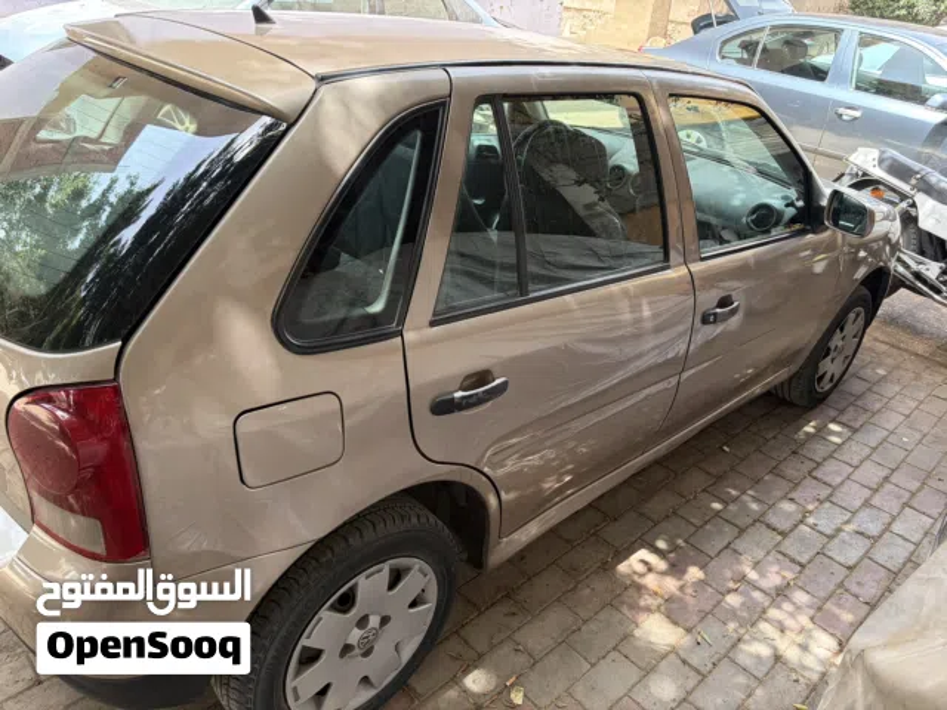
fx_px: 711
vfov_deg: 53.1
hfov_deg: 67.3
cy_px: 355
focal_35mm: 26
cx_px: 474
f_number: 1.6
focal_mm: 5.96
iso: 80
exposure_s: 1/217
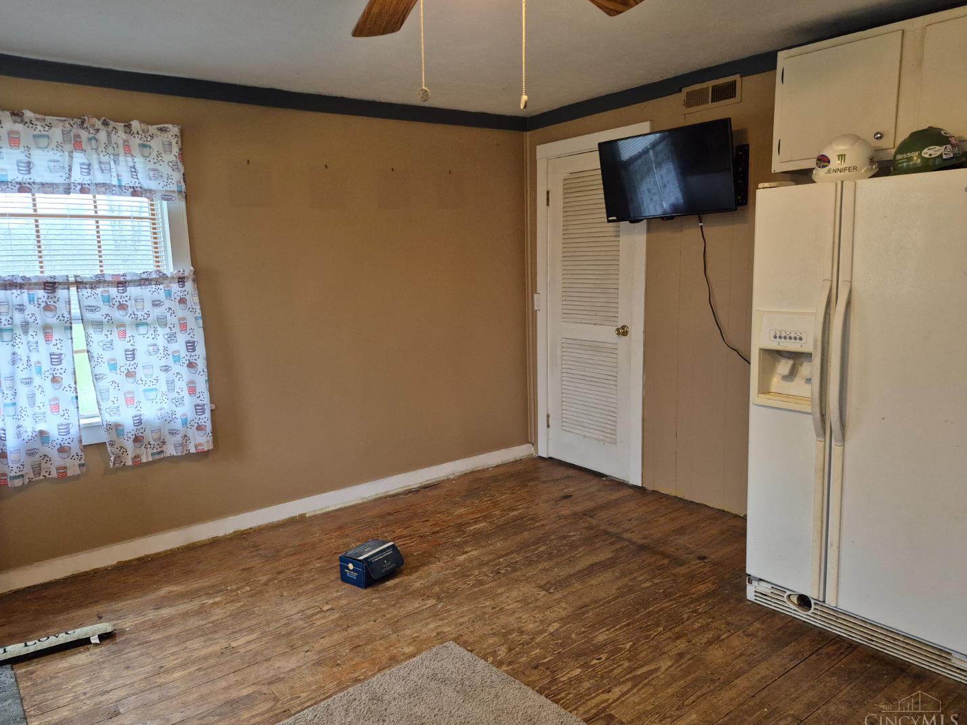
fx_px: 670
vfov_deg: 56.8
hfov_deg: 71.6
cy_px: 366
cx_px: 463
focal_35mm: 24
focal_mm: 5.4
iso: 640
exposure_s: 1/120
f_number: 1.8
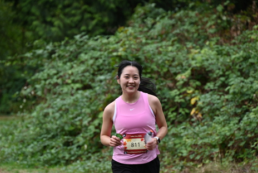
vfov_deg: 5.8
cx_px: 116
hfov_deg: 8.7
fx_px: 1699
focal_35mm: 237
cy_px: 99
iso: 450
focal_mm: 200
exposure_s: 1/250
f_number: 6.3
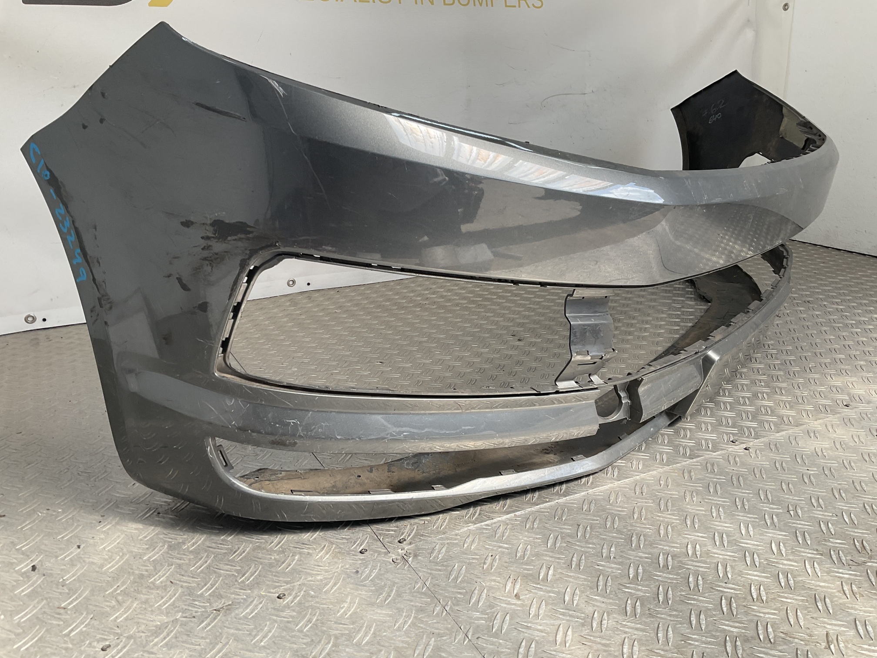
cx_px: 438
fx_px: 735
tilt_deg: -17.8
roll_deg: -0.3
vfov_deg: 48.2
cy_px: 329
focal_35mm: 29
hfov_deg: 61.7
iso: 16
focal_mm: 3
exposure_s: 1/403
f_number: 1.8
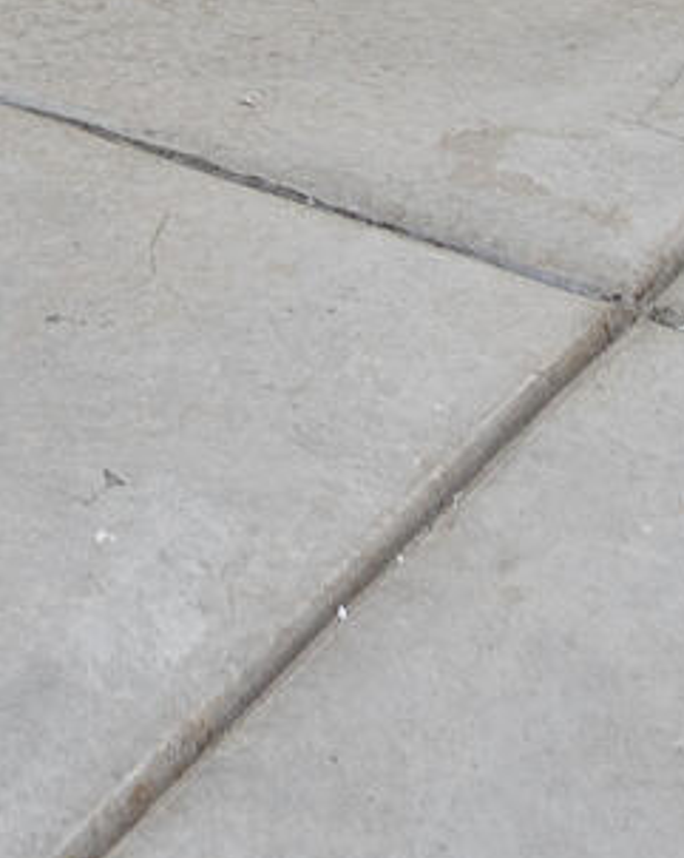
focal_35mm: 140
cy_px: -1554
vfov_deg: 10.5
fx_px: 3548
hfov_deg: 10.9
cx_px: -82
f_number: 6.3
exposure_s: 1/2.5
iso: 100
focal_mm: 10
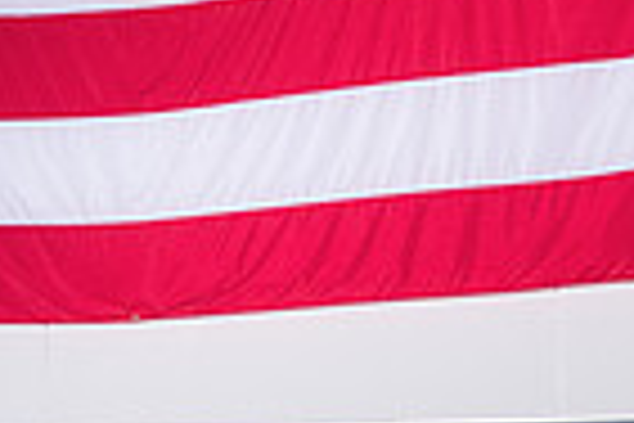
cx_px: 315
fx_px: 3504
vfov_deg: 6.7
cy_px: 772
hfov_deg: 10.3
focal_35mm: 199
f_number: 7.1
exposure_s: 1/250
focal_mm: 44
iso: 640
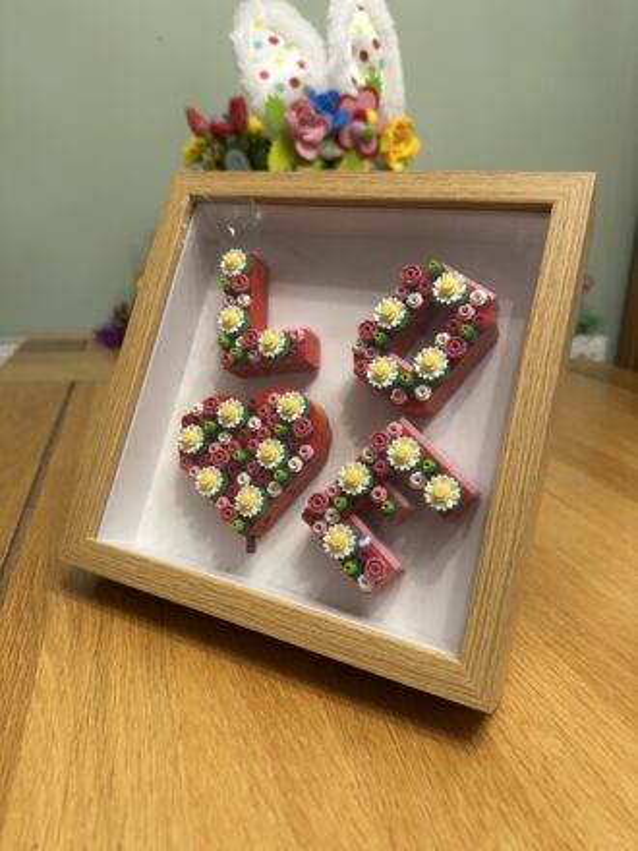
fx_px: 590
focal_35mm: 24
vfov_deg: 71.6
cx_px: 319
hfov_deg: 56.8
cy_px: 426
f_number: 1.78
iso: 320
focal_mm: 6.86
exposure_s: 1/50
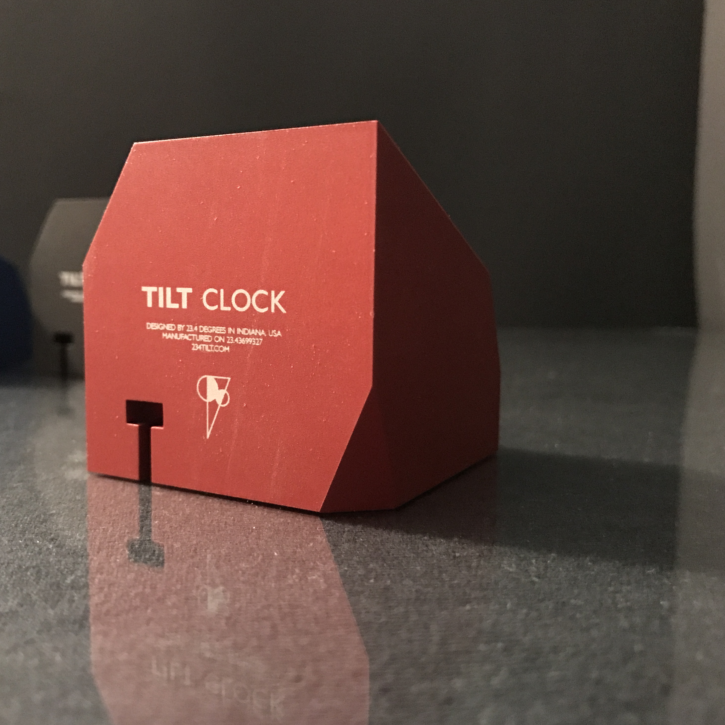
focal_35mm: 34
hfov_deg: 48.2
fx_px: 806
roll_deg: -0.1
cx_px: 301
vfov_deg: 48.5
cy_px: 365
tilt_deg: -4.6
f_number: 1.8
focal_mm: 3.99
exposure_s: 1/4
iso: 200
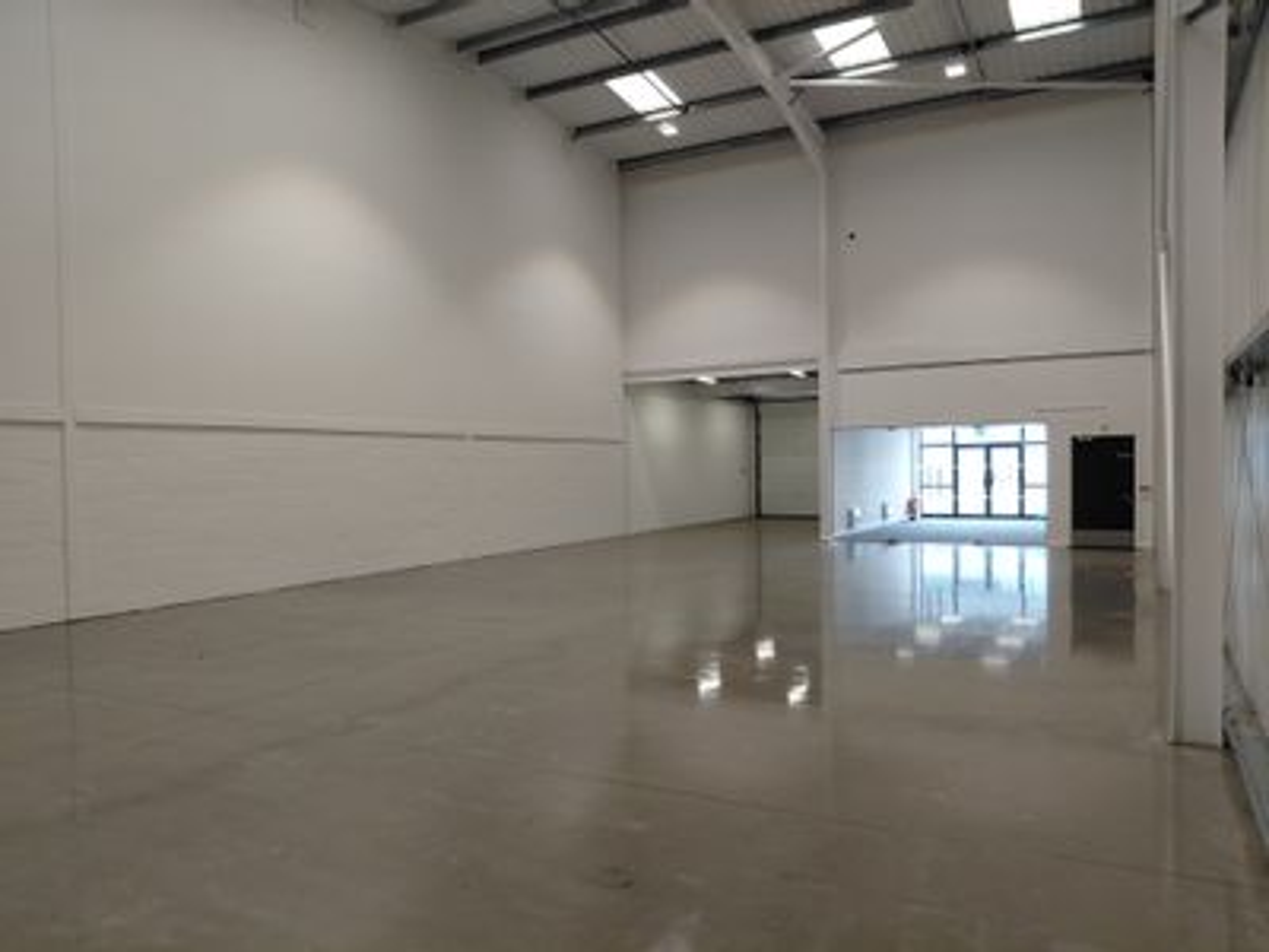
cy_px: 476
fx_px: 916
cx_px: 634
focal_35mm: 25
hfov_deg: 69.4
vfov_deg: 54.9
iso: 80
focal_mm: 4.69
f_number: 1.8
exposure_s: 1/120
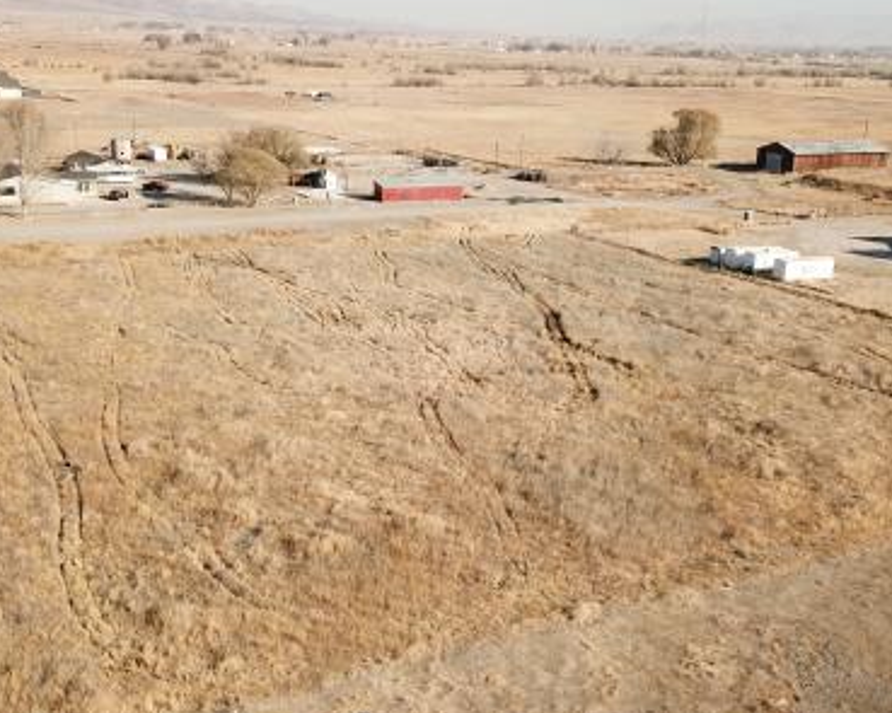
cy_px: 440
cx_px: 447
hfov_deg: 42.0
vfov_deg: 34.0
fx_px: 1161
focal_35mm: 44
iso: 100
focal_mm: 4.73
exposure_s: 1/1168
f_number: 2.2
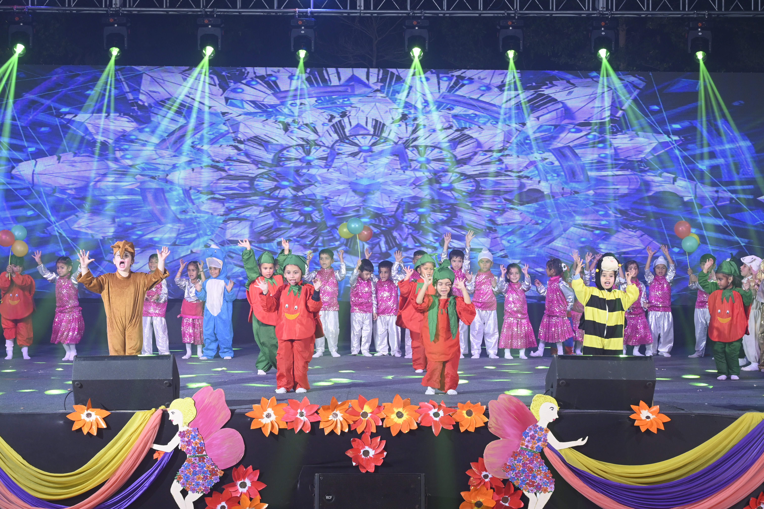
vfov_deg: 20.0
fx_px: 1442
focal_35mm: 68
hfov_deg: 29.7
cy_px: 254
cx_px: 382
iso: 2000
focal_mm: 68
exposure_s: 1/160
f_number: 10
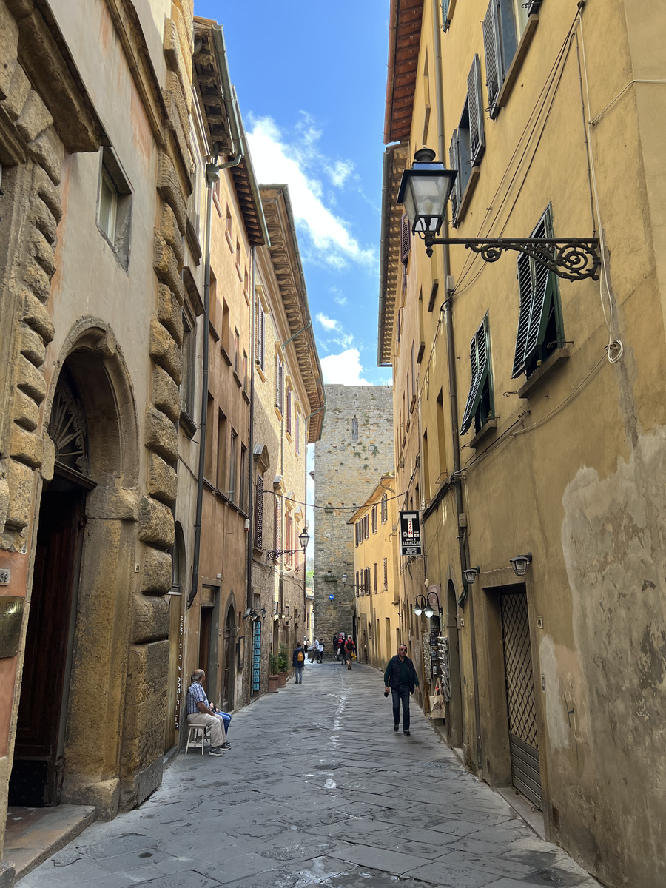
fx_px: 667
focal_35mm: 26
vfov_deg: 67.3
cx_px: 333
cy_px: 444
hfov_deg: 53.1
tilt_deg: +13.3
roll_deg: +0.3
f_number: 1.5
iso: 50
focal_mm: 5.7
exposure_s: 1/743
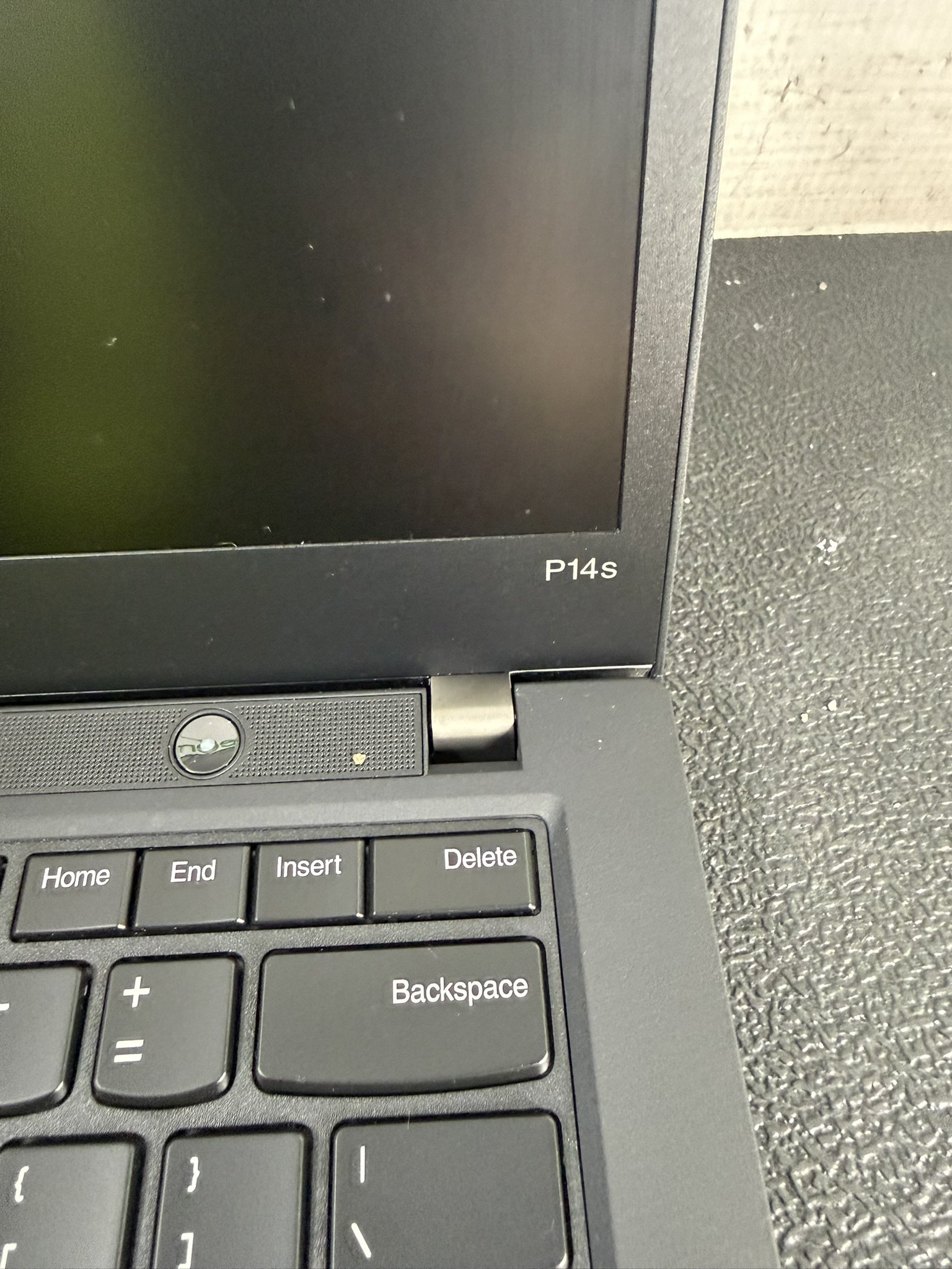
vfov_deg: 71.6
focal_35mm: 24
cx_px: 476
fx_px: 880
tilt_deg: -54.9
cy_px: 634
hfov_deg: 56.8
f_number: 2.2
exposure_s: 1/60
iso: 640
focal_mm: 2.22
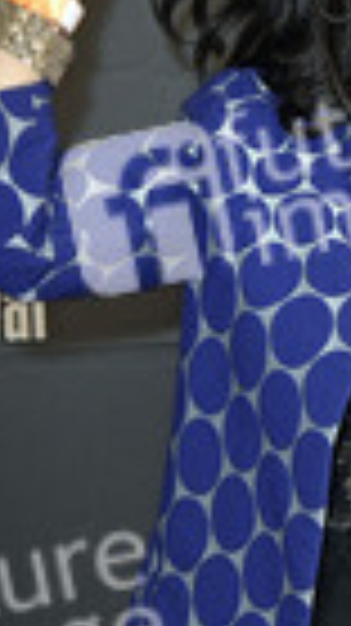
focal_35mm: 133
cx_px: 423
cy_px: 414
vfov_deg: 16.1
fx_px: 2205
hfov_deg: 9.0
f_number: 6.3
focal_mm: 44
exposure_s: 1/250
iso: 2000
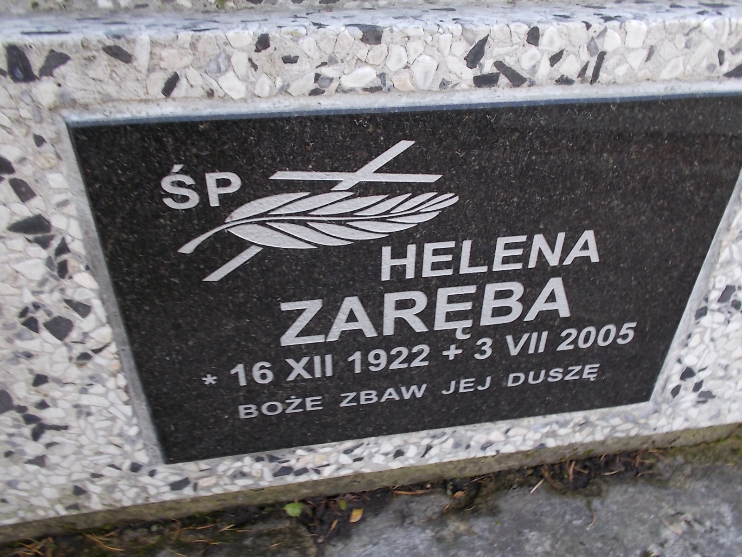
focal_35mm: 30
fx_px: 643
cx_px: 371
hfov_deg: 60.0
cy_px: 278
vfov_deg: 46.8
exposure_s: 1/30
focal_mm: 5.3
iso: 80
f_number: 3.4
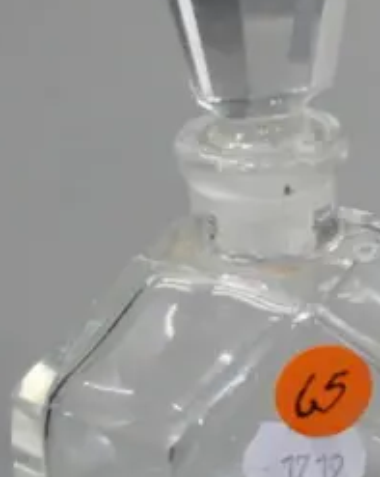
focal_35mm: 227
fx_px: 3197
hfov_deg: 6.5
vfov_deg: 8.5
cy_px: 56
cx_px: 893
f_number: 5
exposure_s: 1/80
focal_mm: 28
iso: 1600
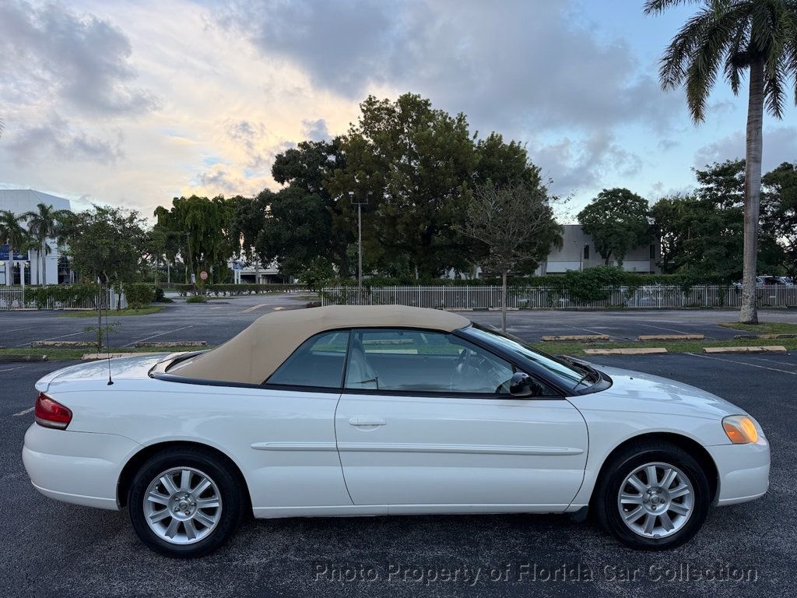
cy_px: 299
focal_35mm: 24
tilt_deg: -2.3
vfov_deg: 56.8
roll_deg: +0.3
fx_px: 553
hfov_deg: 71.6
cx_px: 398
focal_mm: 6.76
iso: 100
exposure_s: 1/715
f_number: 1.78
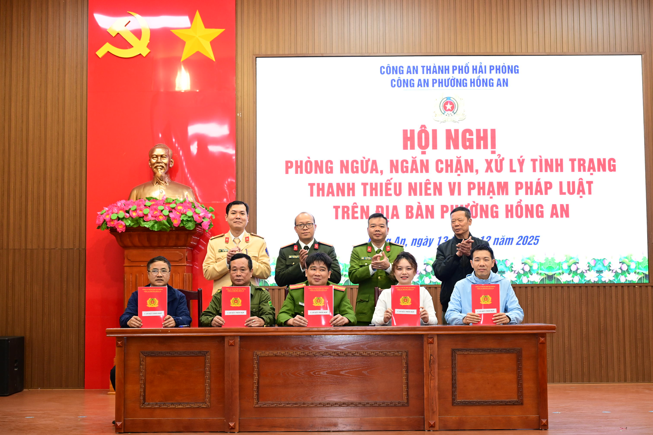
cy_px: 218
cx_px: 326
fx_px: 1016
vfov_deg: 24.2
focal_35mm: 56
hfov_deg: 35.6
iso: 2000
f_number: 4.5
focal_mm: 56
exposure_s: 1/160
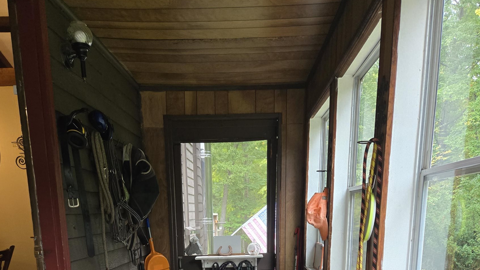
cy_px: 295
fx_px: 433
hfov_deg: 58.0
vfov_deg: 31.0
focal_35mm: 34
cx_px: 240
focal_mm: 5.4
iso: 400
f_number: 1.8
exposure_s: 1/120
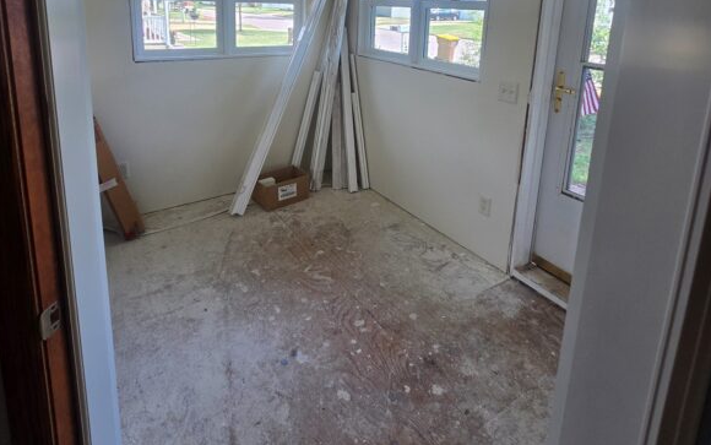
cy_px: 75
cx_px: 356
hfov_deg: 88.0
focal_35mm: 19
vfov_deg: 56.6
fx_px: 368
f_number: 2.2
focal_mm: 2.2
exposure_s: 1/120
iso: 64
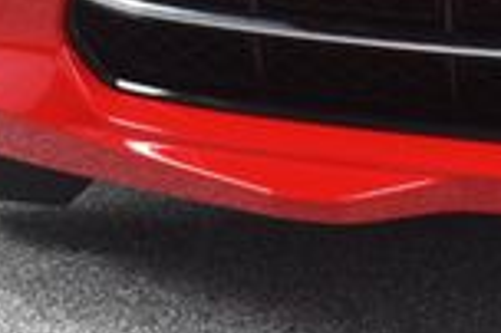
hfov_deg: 10.0
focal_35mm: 202
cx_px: 636
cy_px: -323
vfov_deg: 6.6
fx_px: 2808
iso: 100
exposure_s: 1/160
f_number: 9
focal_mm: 32
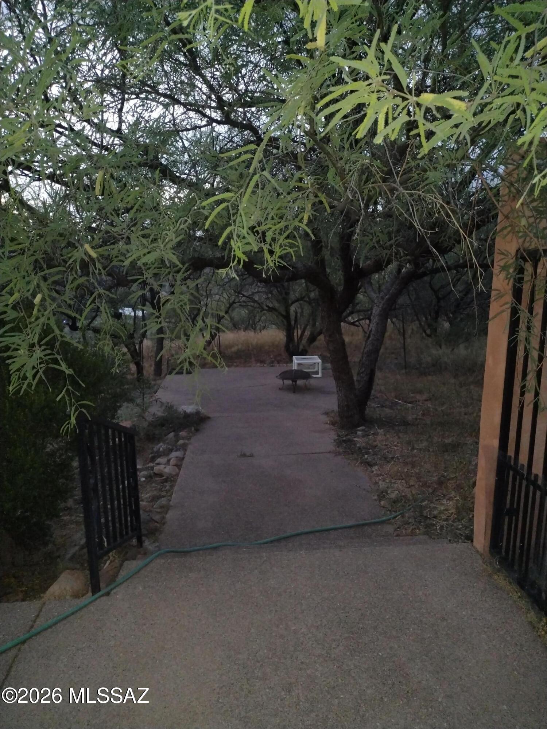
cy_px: 364
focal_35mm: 27
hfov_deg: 51.4
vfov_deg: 65.3
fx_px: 569
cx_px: 274
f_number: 1.7
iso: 856
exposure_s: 1/20
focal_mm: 4.71
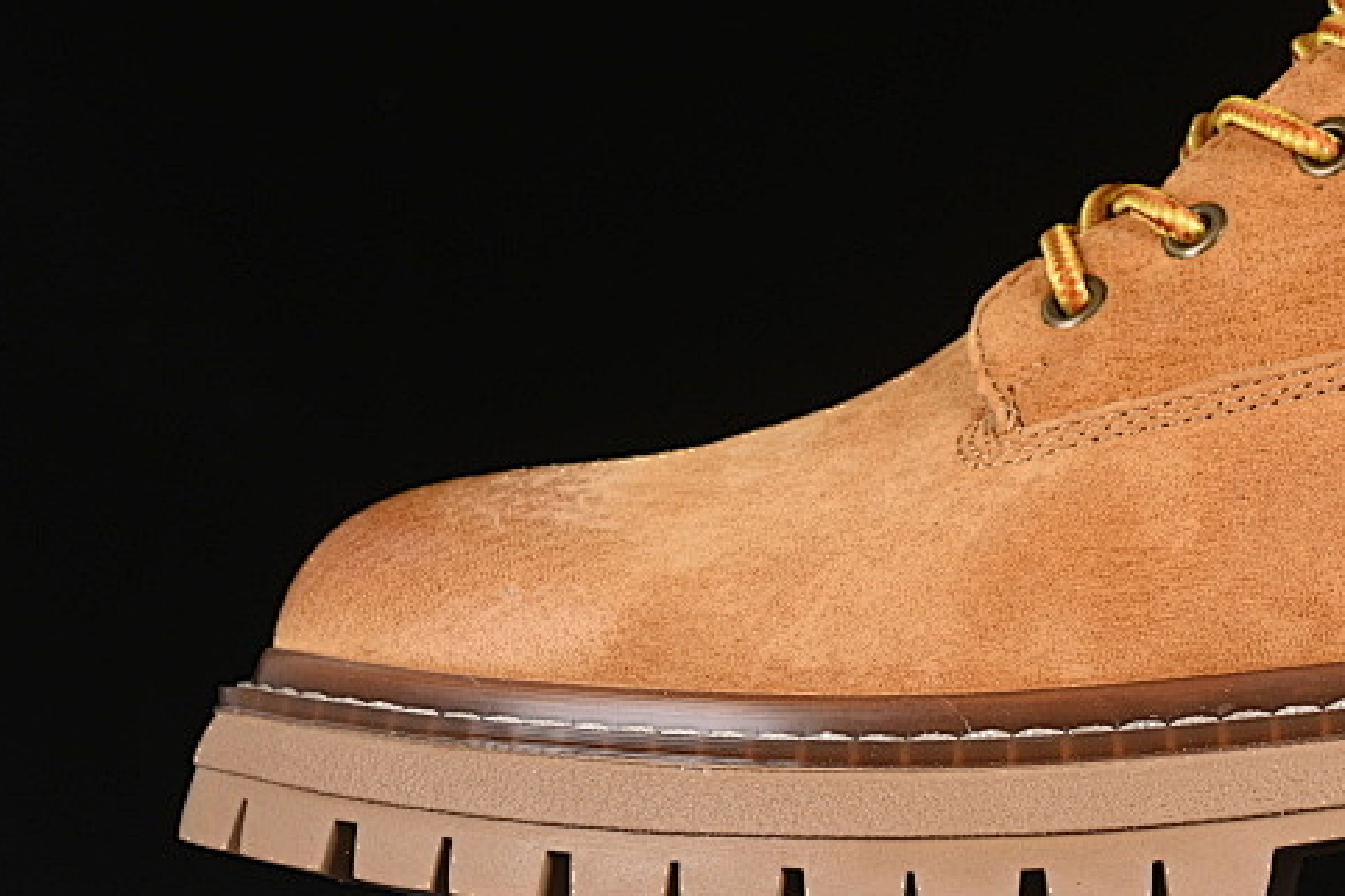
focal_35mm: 168
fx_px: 6274
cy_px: 324
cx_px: 1289
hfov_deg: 12.1
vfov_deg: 8.2
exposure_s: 1/60
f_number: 7.1
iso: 160
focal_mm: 50
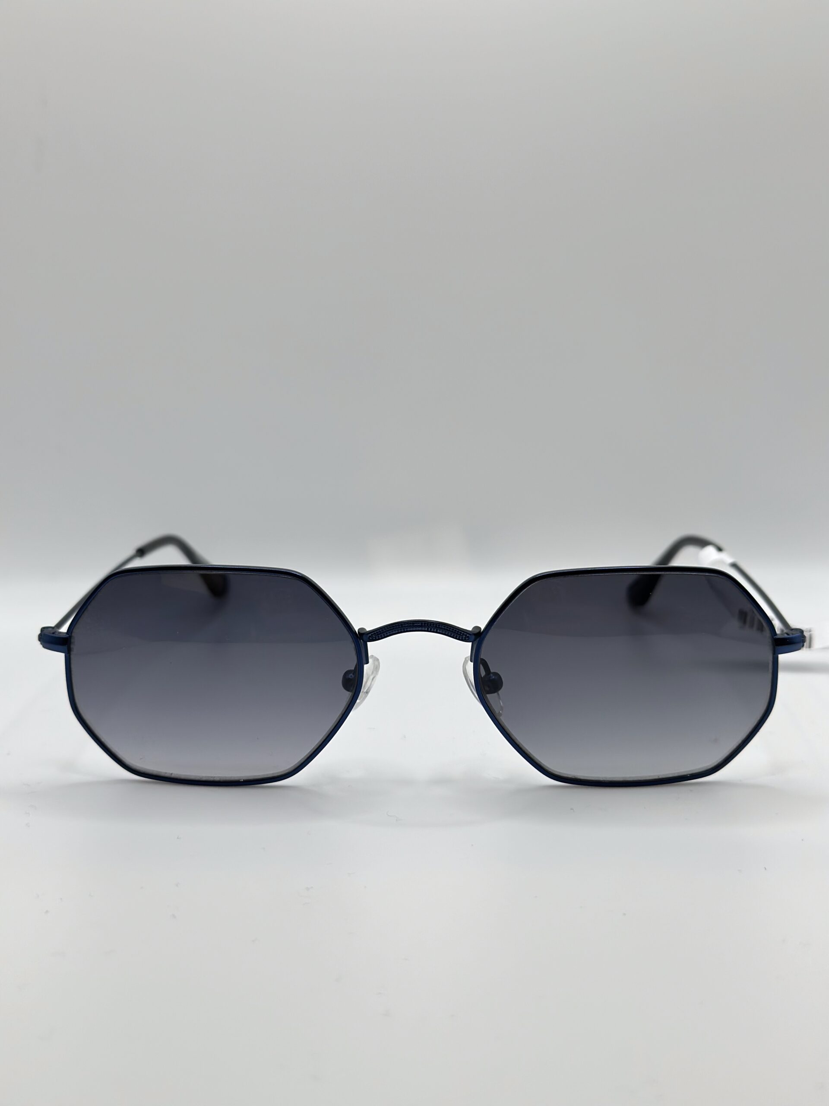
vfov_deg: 39.7
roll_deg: -1.2
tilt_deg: -17.9
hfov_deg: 30.3
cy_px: 553
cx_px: 414
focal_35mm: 48
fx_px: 1533
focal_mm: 6.86
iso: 80
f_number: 1.78
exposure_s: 1/584
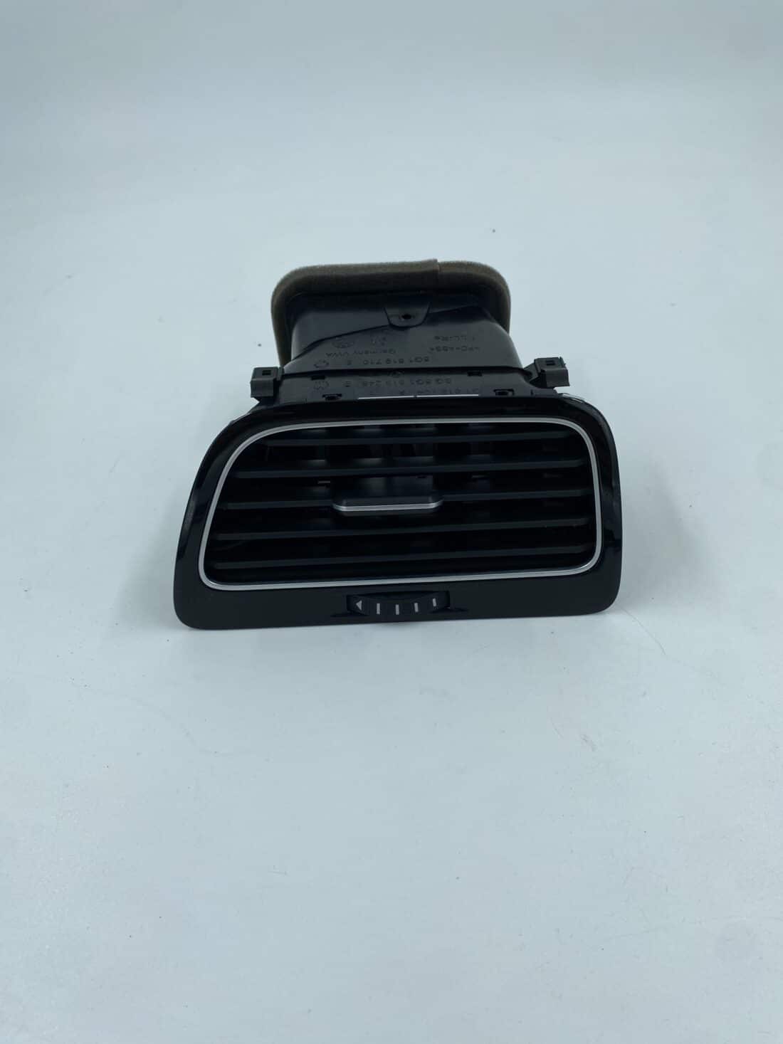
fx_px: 784
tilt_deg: -41.8
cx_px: 392
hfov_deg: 53.1
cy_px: 522
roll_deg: +3.9
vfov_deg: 67.3
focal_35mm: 26
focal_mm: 4.25
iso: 32
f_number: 1.8
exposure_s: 1/693
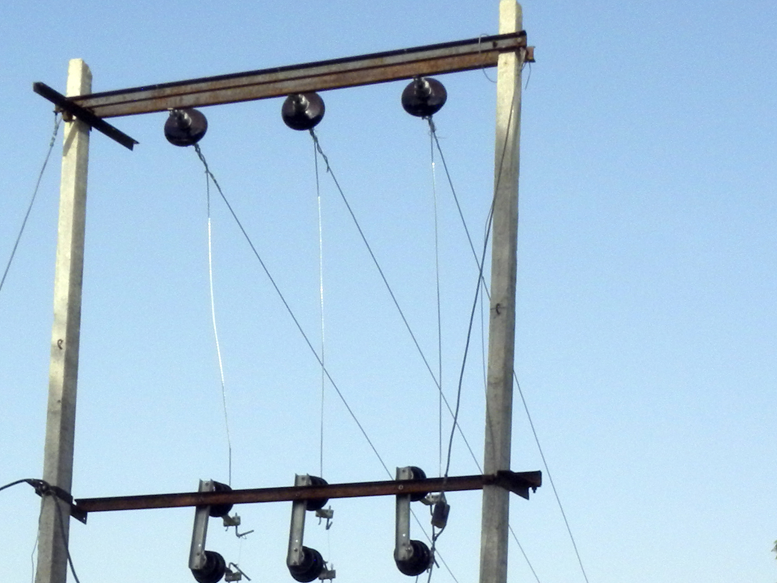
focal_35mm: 97
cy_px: 665
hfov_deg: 20.2
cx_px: 376
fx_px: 2177
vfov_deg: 14.8
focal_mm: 7.3
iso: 200
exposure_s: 1/462
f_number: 8
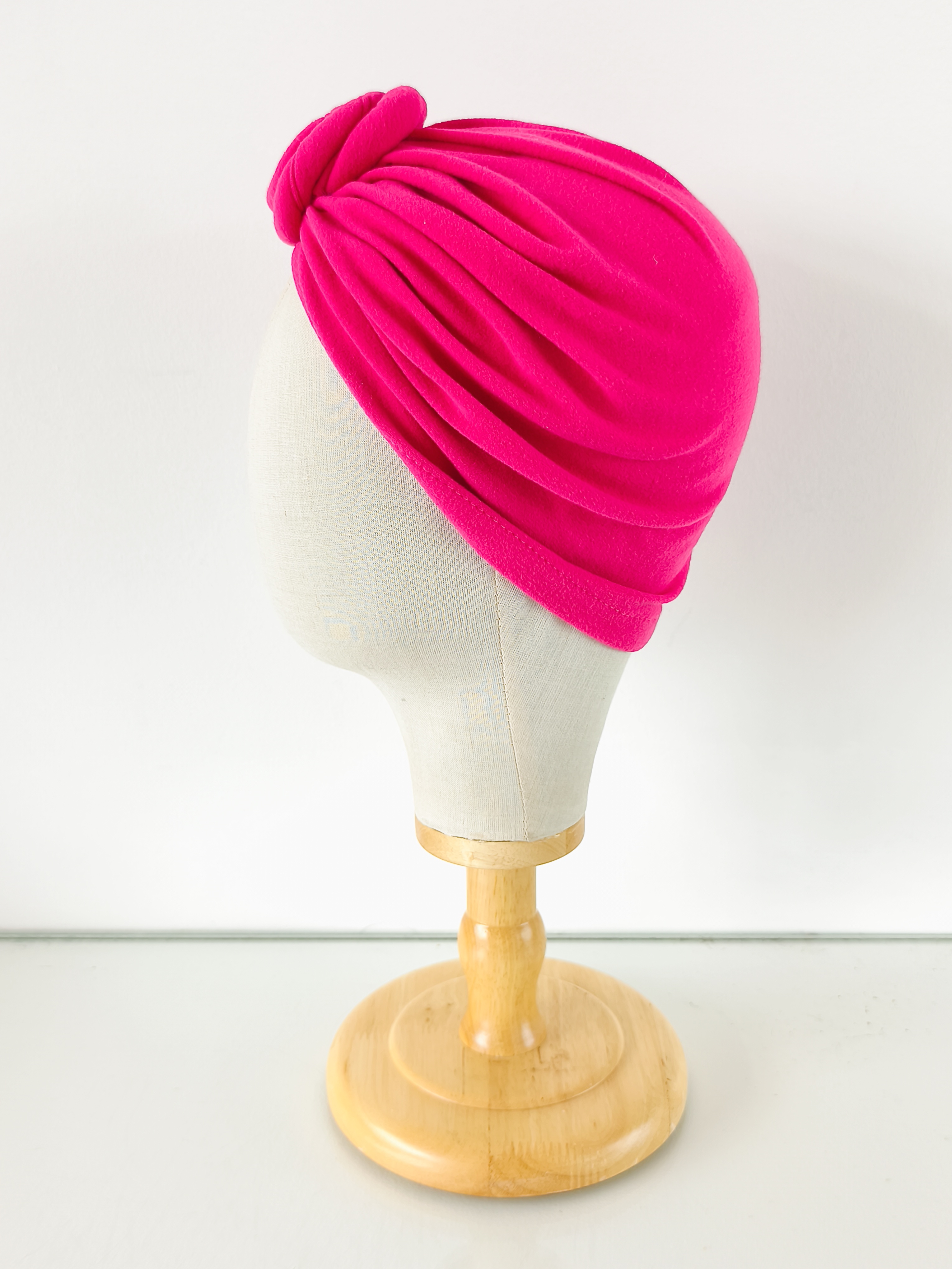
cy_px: 634
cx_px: 476
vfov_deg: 56.8
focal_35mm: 32
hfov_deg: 44.2
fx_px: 1173
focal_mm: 6.14
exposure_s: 1/40
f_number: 1.65
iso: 50
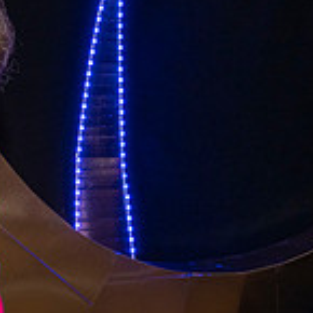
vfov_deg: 16.2
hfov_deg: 14.5
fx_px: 1095
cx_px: -229
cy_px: 202
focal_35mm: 107
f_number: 5.6
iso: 1000
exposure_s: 1/100
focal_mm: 31.5
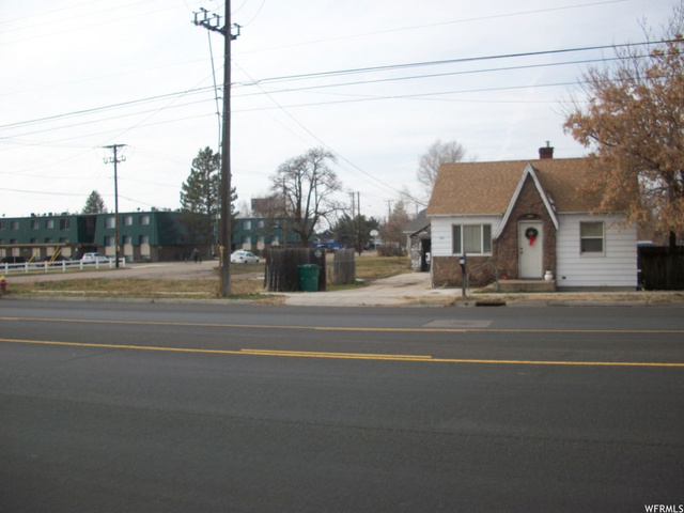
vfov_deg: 40.7
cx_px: 342
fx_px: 692
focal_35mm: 35
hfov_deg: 52.6
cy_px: 256
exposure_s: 1/800
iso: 80
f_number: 3.1
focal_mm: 6.3
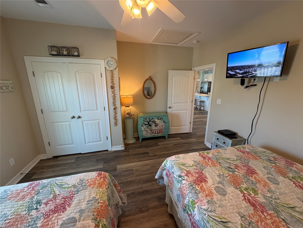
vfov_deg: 85.7
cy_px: 114
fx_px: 123
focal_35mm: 14
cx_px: 152
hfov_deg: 102.1
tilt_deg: -15.1
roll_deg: -0.1
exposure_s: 1/120
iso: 320
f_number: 2.2
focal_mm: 2.22
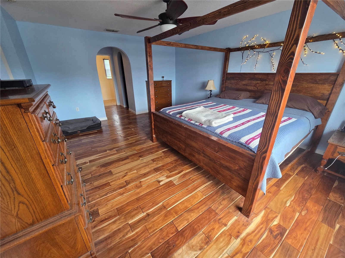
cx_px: 172
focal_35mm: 13
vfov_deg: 89.9
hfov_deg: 106.2
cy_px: 129
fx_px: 130
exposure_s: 1/120
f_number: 2.2
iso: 200
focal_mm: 2.2
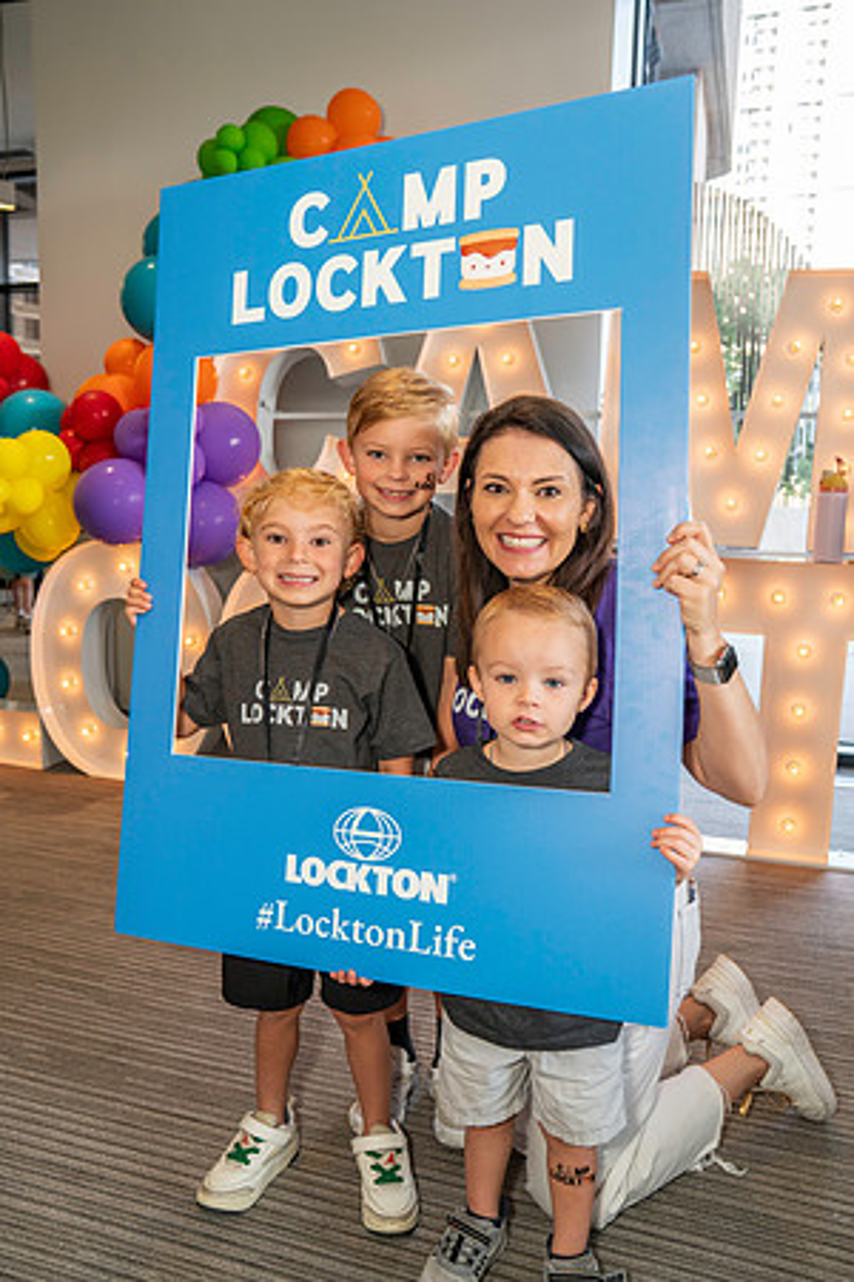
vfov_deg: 65.5
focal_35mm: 28
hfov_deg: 46.4
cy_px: 641
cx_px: 427
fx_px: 996
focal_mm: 28
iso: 1000
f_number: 4.5
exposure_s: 1/200
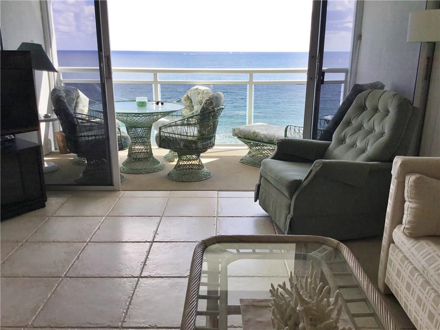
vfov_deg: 45.4
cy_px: 165
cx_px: 220
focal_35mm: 31
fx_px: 394
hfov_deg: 58.4
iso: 25
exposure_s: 1/395
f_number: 2.4
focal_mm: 3.3
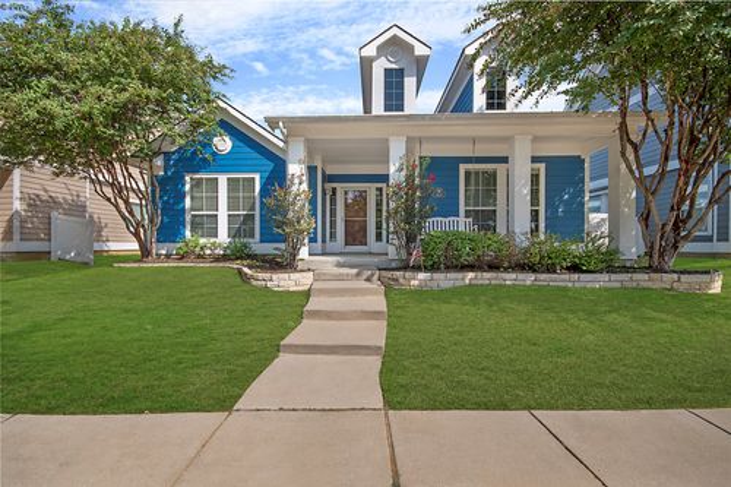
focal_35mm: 15
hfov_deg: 100.4
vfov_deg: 77.3
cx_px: 366
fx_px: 304
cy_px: 244
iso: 100
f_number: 8
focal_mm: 10
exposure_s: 1/320
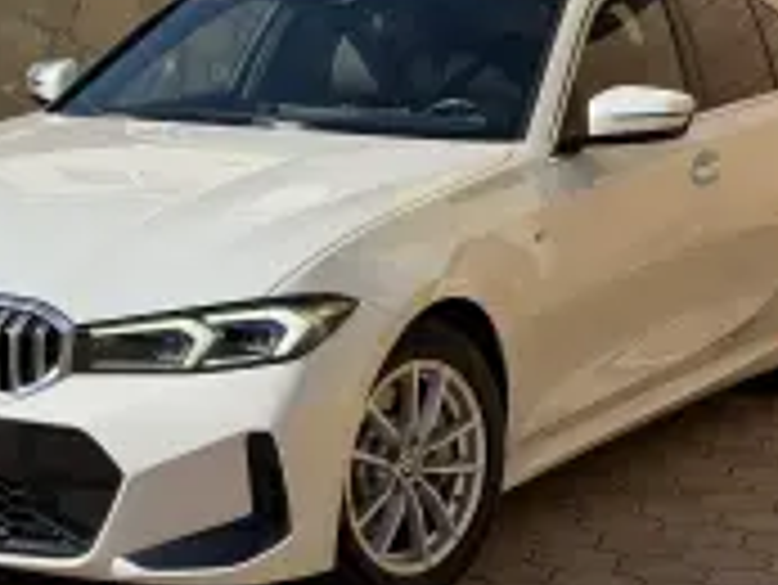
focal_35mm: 100
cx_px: 288
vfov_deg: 14.8
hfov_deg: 19.6
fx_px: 2249
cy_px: 256
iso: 64
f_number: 1.78
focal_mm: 6.76
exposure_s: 1/6024
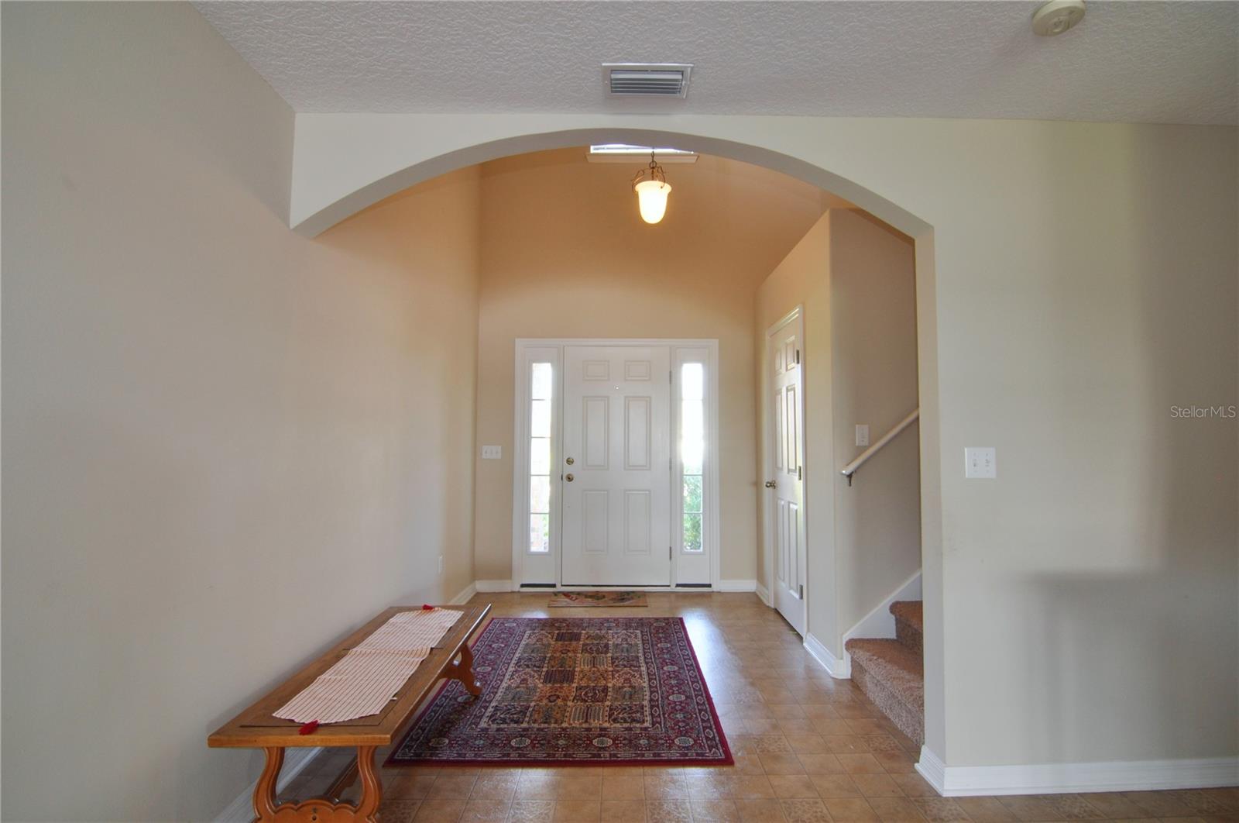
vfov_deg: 71.9
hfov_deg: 95.1
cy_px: 412
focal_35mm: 16
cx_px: 620
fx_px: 567
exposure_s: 1/2
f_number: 13
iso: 200
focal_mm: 11
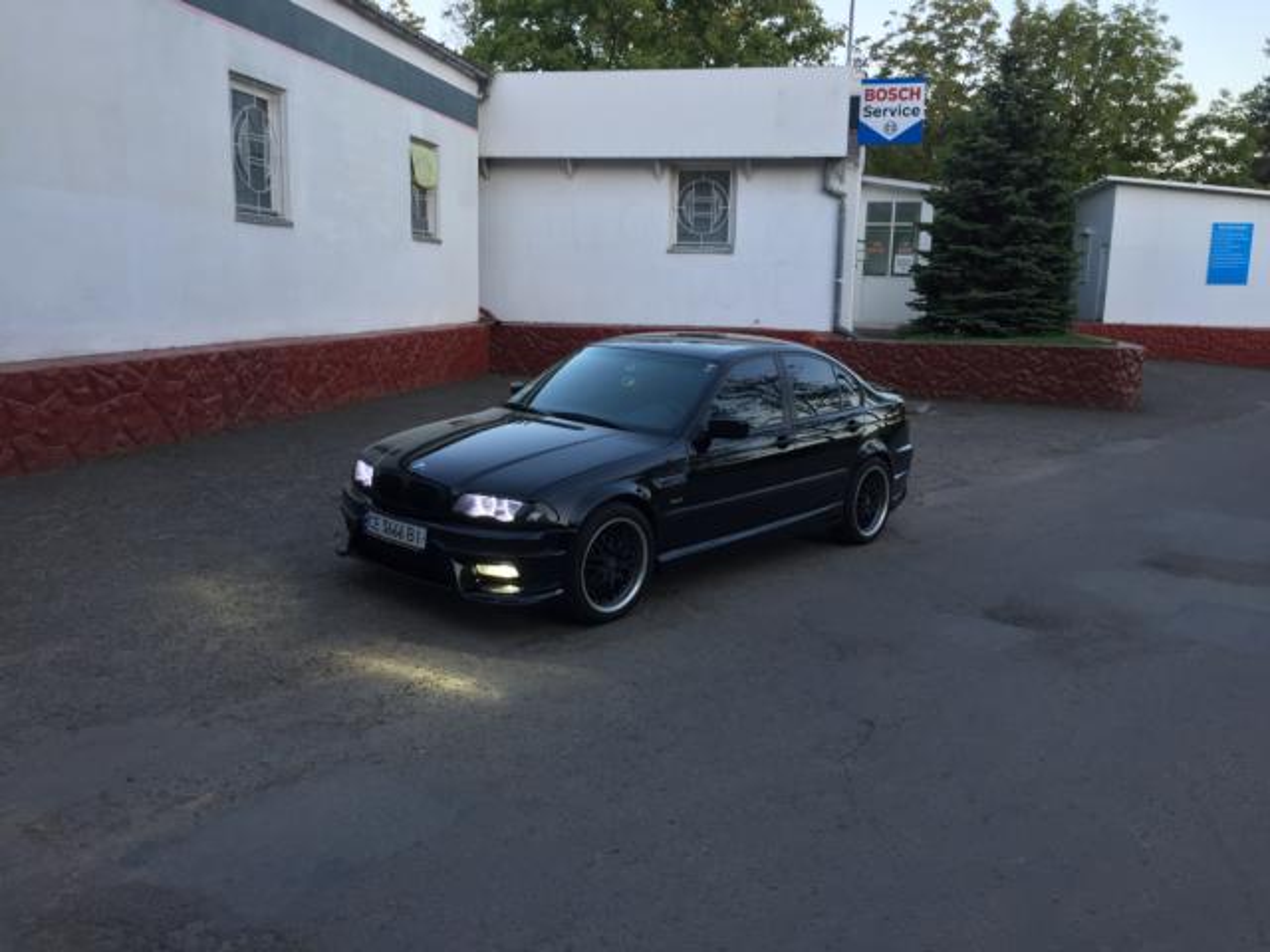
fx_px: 1064
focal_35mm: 29
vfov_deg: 48.2
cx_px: 635
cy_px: 476
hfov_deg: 61.7
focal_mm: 4.15
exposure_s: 1/100
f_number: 2.2
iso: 50
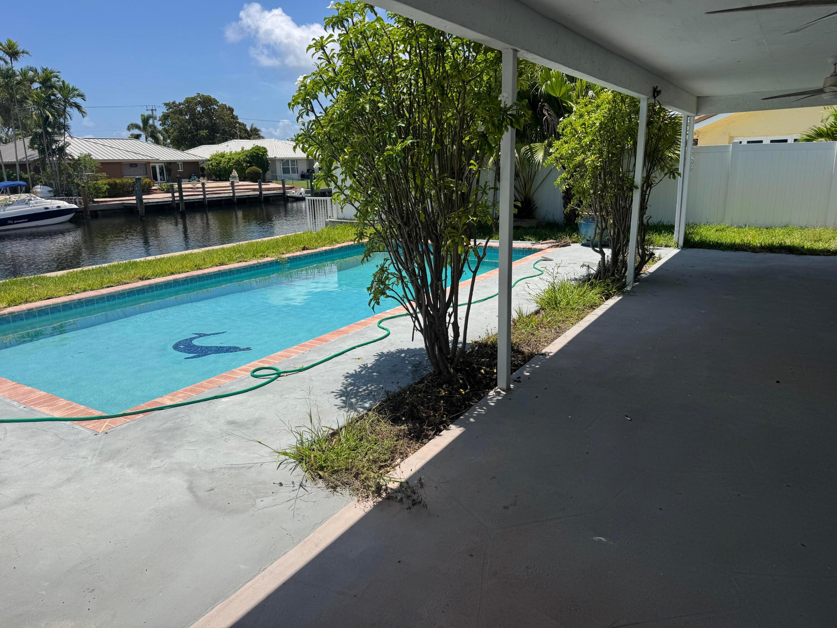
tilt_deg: -14.0
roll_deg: +1.8
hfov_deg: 71.6
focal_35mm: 24
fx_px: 580
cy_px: 314
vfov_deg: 56.8
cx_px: 418
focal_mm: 6.76
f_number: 1.78
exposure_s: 1/5814
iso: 80
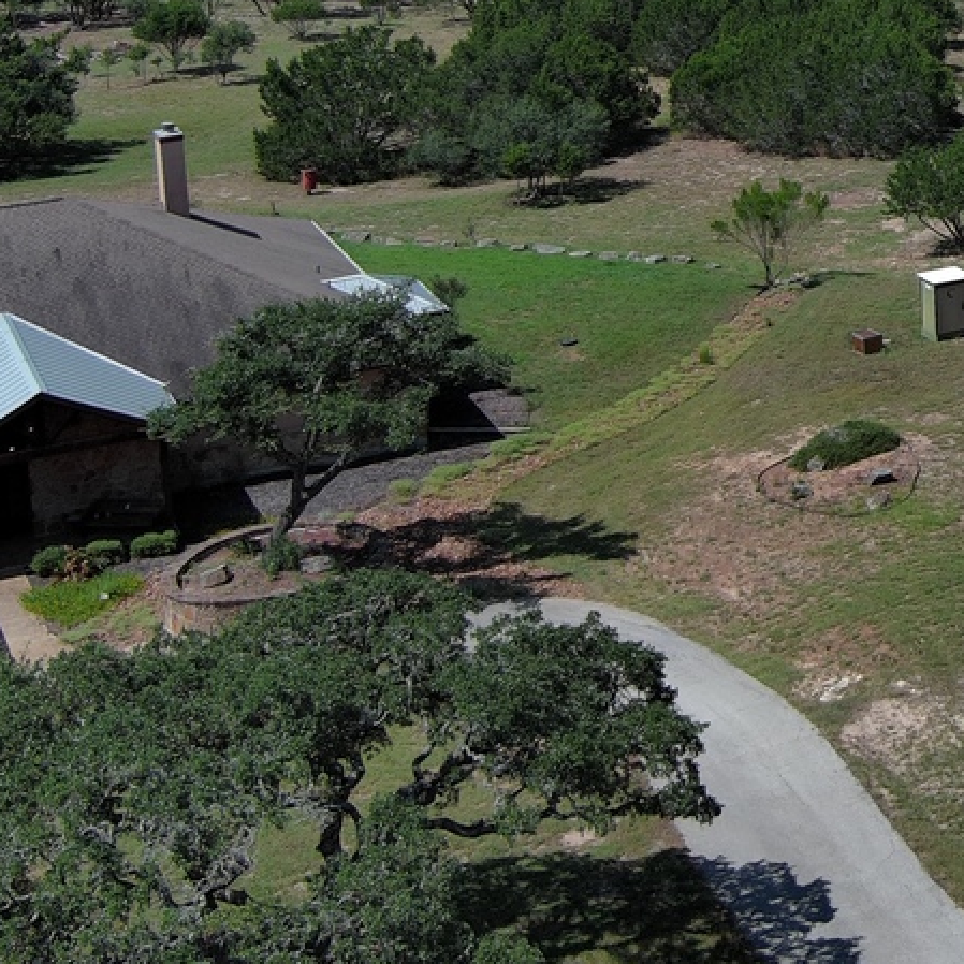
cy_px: -114
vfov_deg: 18.7
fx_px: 2804
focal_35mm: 89
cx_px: 1423
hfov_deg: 17.6
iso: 100
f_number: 2.8
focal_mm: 10.57
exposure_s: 1/2227
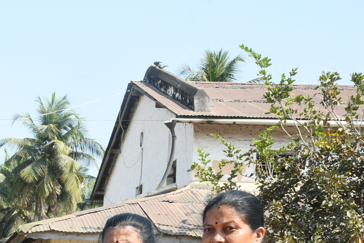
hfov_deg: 17.4
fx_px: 1042
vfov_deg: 12.7
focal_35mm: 103
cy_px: 356
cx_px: -219
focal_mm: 32
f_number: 13
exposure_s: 1/125
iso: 500
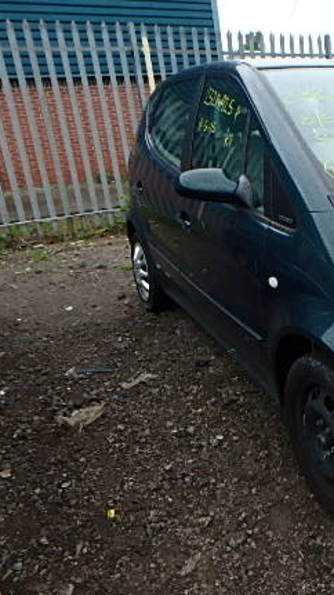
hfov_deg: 30.1
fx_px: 536
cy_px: 282
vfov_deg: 58.0
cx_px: 391
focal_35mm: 34
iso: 125
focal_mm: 3.7
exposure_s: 1/320
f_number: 3.5
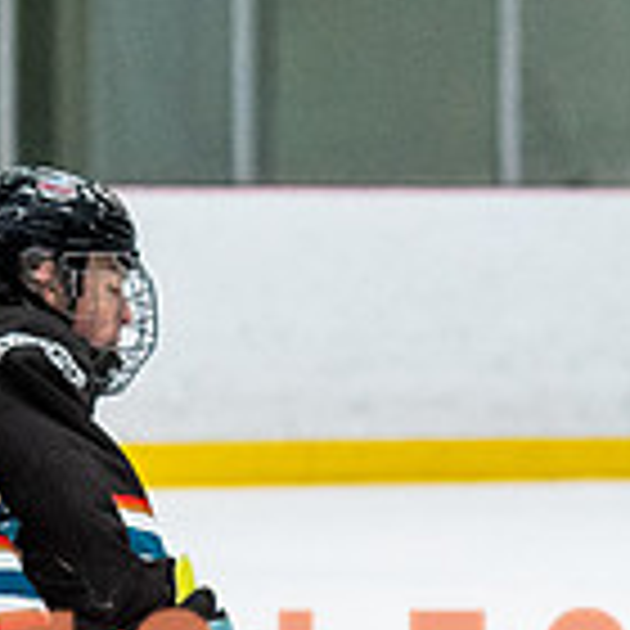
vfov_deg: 2.2
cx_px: -56
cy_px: 559
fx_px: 16720
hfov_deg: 2.2
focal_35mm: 812
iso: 1600
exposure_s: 1/640
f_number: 2.8
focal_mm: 105
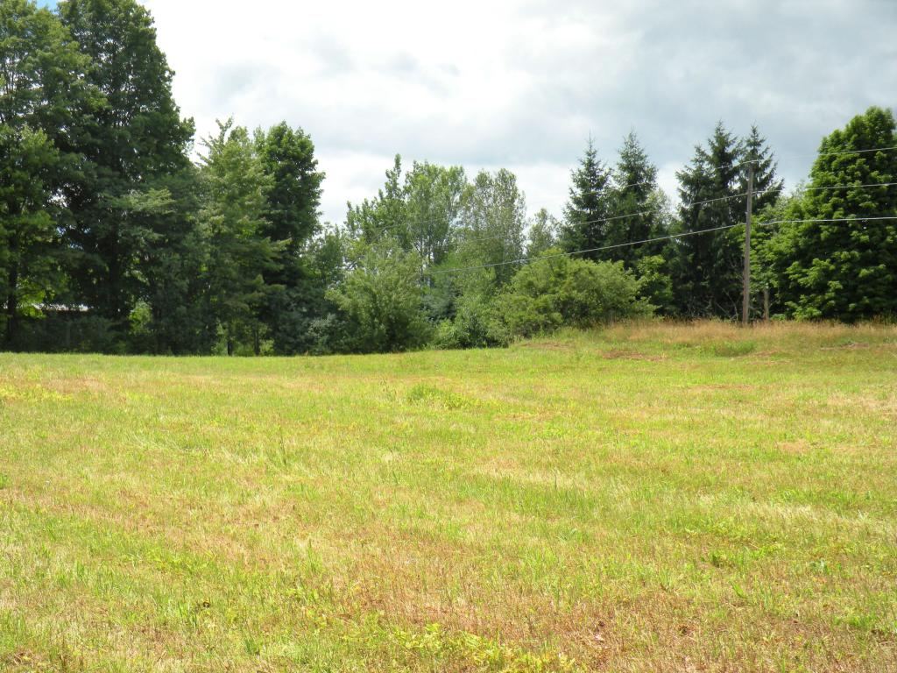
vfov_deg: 19.4
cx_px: 448
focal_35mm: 76
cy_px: 336
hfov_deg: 25.7
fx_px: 1969
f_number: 6.3
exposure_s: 1/210
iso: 64
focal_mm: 13.4
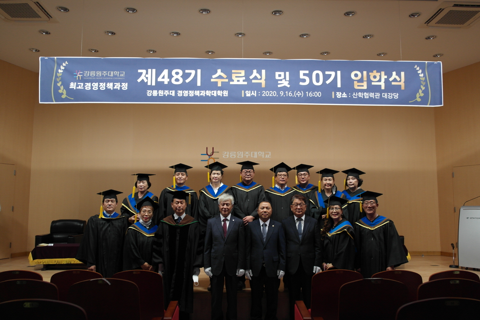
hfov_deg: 57.2
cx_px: 240
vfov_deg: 40.0
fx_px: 440
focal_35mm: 33
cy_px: 160
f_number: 3.5
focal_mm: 22
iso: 400
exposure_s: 1/25
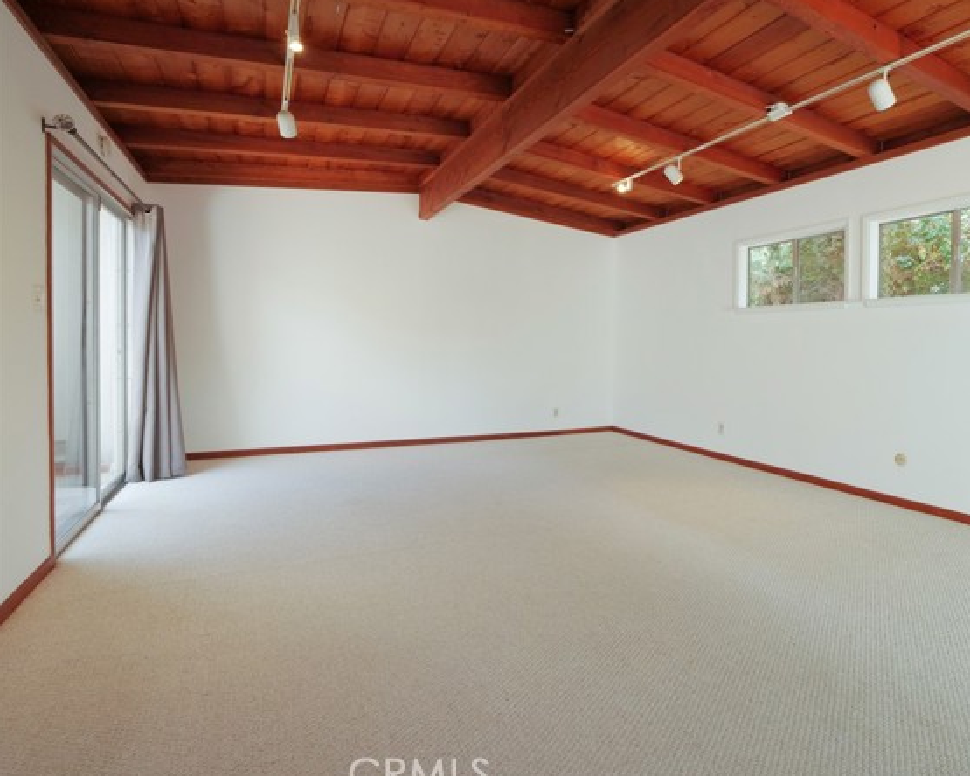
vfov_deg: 73.8
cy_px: 379
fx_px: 517
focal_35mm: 18
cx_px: 558
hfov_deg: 85.8
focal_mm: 8
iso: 1000
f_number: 9
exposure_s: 1/30
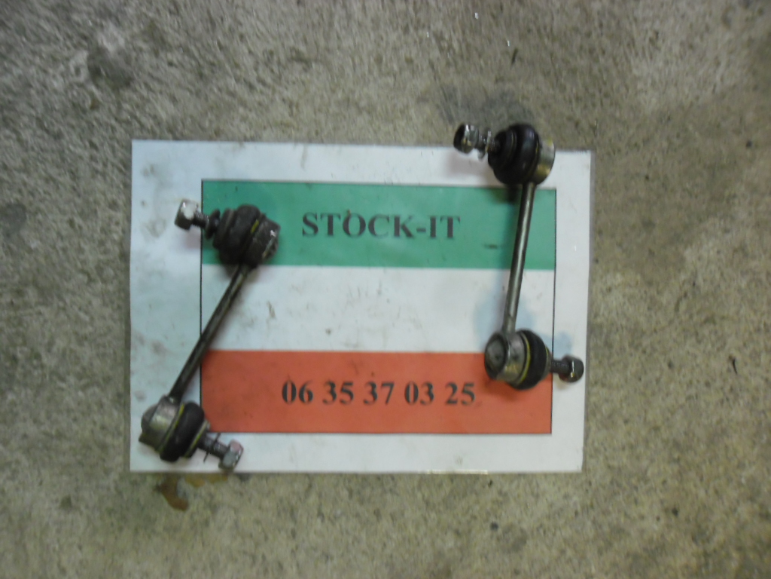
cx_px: 386
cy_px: 290
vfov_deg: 51.4
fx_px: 601
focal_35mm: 27
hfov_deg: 65.3
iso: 400
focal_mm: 4.9
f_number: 3.5
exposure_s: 1/22
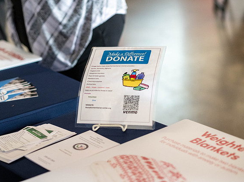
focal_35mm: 96
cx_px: 103
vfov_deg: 15.4
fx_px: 676
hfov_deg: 20.4
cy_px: 87
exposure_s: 1/320
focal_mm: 85
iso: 3200
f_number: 2.8
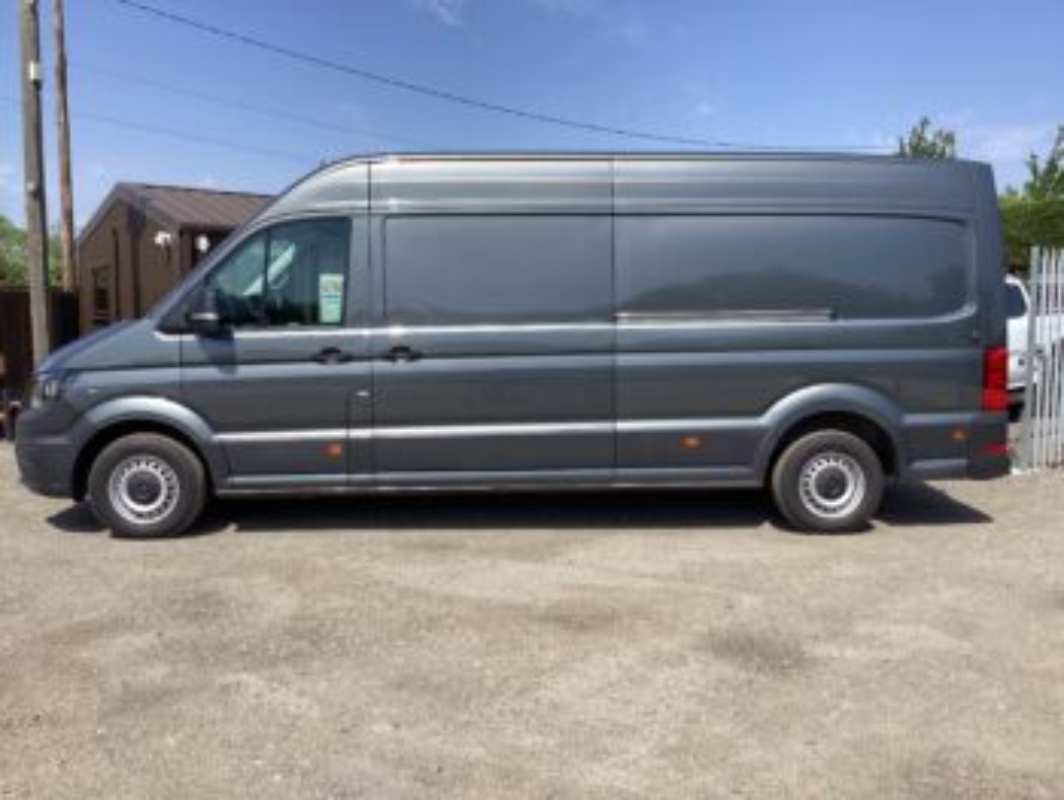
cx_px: 532
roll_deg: -0.3
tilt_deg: -5.2
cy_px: 400
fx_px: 954
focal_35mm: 31
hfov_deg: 58.3
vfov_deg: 45.5
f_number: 2.4
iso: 25
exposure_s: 1/1294
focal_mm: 3.3
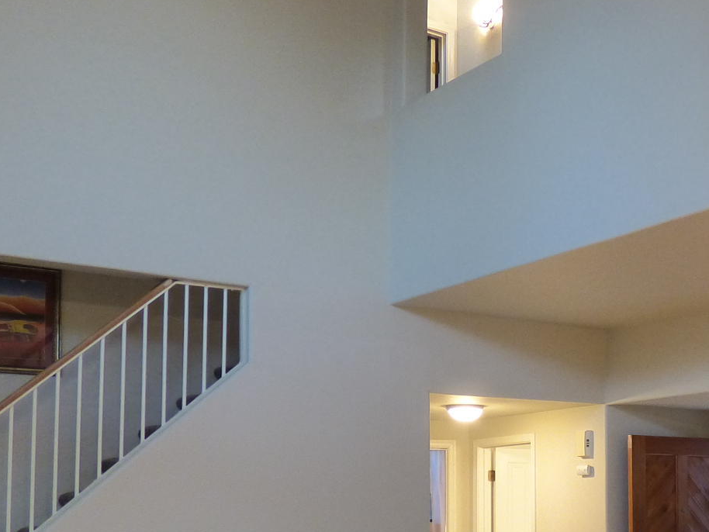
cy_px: 454
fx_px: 1147
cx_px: 604
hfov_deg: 33.0
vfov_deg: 25.5
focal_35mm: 56
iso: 500
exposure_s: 1/25
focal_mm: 3.58
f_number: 2.8
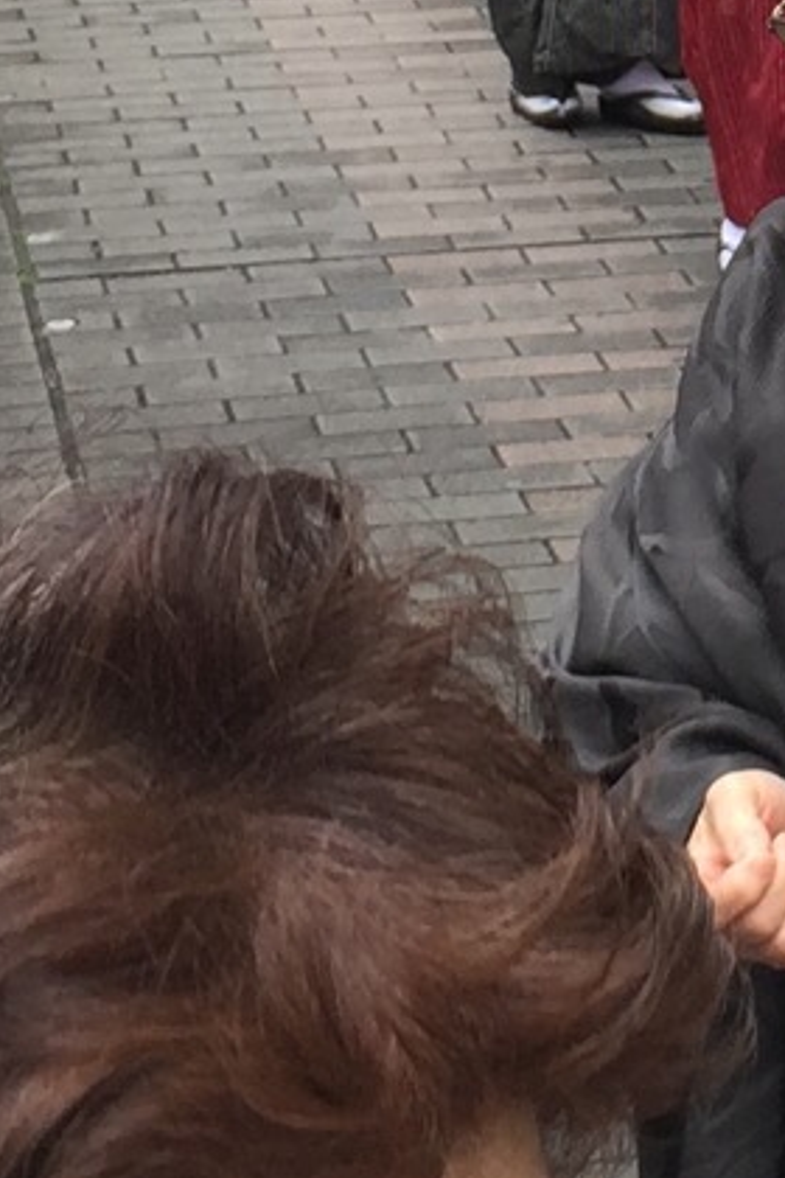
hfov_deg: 9.1
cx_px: 1093
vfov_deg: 13.4
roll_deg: +0.0
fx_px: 4808
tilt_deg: -6.3
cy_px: -395
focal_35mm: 147
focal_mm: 4.15
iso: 32
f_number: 2.2
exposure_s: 1/181
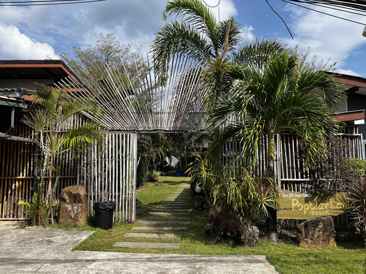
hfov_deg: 65.3
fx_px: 285
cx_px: 189
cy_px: 139
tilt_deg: +3.9
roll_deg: +0.1
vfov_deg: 51.4
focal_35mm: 27
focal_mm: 5.7
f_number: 1.5
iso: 50
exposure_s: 1/3704
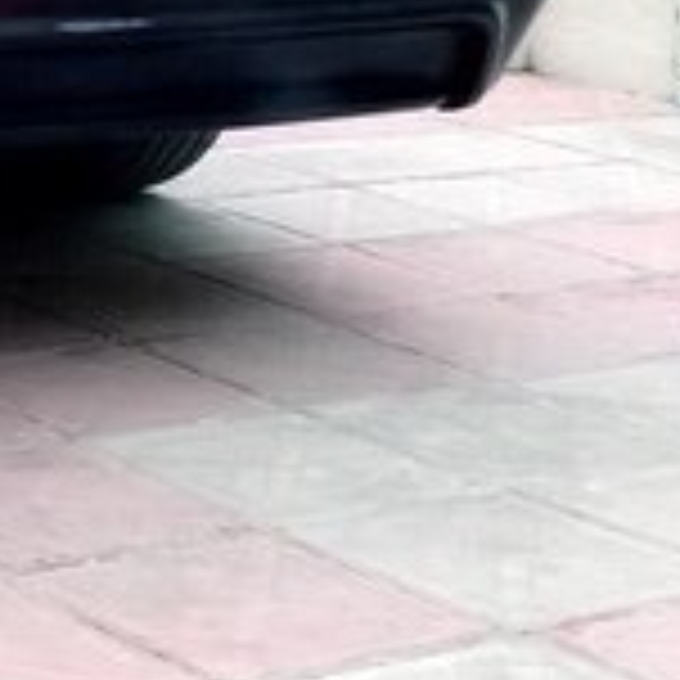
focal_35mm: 120
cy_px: -164
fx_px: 2667
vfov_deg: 14.0
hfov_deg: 14.0
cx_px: -189
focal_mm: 3.3
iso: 80
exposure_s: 1/50
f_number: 2.2
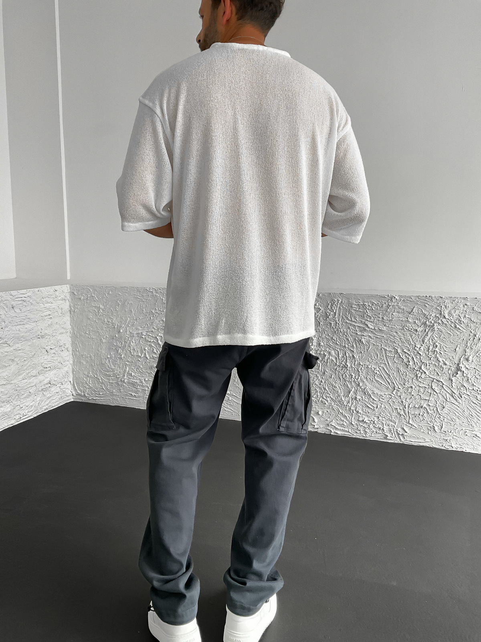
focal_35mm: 29
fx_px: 537
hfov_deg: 48.2
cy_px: 321
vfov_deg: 61.7
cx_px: 240
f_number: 1.8
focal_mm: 3
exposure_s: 1/120
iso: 64
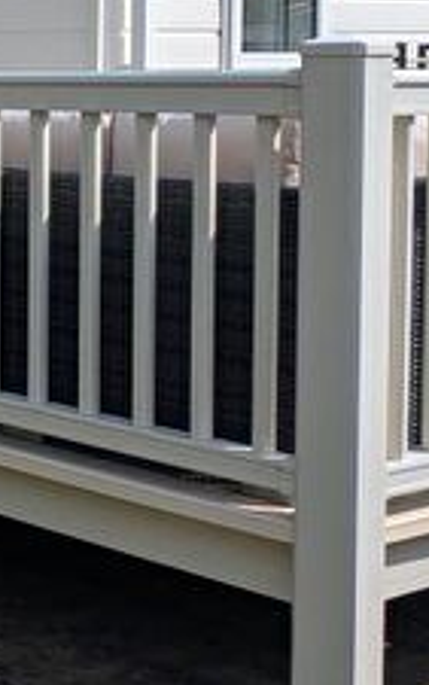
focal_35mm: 79
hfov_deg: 12.7
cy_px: 129
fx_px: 1475
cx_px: -612
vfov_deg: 25.6
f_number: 1.7
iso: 28
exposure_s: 1/1949
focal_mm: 4.53
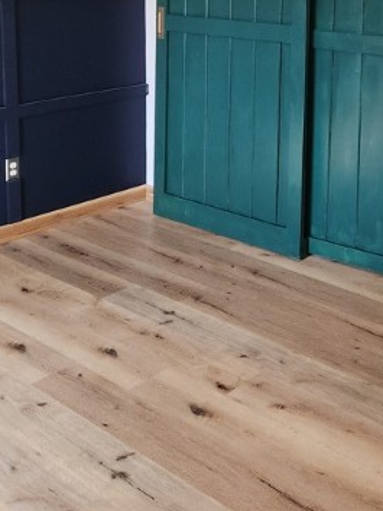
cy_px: 33
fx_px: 737
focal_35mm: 50
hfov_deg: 28.1
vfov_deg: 35.5
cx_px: 343
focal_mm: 5.4
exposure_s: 1/30
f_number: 1.8
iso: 100
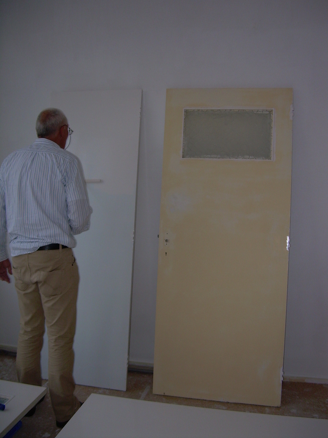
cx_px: 164
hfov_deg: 37.7
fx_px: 480
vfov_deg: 49.0
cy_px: 219
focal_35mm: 38
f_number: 2.8
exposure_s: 1/60
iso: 50
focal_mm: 6.3
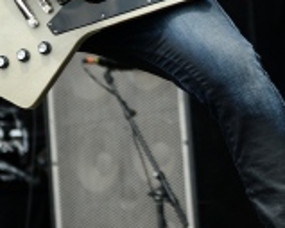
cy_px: -94
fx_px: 2512
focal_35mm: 298
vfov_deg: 5.2
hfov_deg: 6.4
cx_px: 403
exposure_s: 1/1250
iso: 200
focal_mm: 70
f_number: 2.8
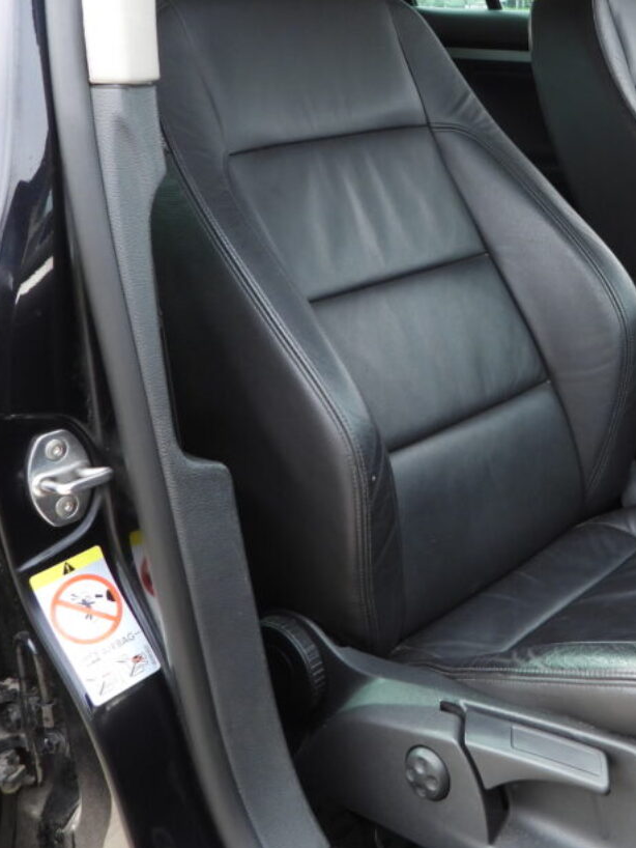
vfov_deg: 40.2
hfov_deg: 29.1
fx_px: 1151
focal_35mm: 47
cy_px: 324
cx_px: 618
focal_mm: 4.3
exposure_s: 1/125
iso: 100
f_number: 2.8
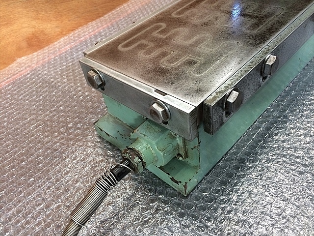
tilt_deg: -41.6
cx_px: 157
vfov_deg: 48.2
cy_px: 118
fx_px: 263
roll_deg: +12.7
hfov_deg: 61.7
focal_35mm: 29
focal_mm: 4.15
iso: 125
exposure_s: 1/30
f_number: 2.2
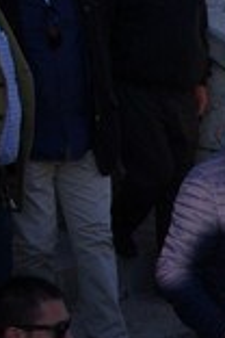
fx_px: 1753
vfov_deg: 11.0
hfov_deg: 7.1
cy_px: 249
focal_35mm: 187
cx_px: 446
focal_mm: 26
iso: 250
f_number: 8
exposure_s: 1/250
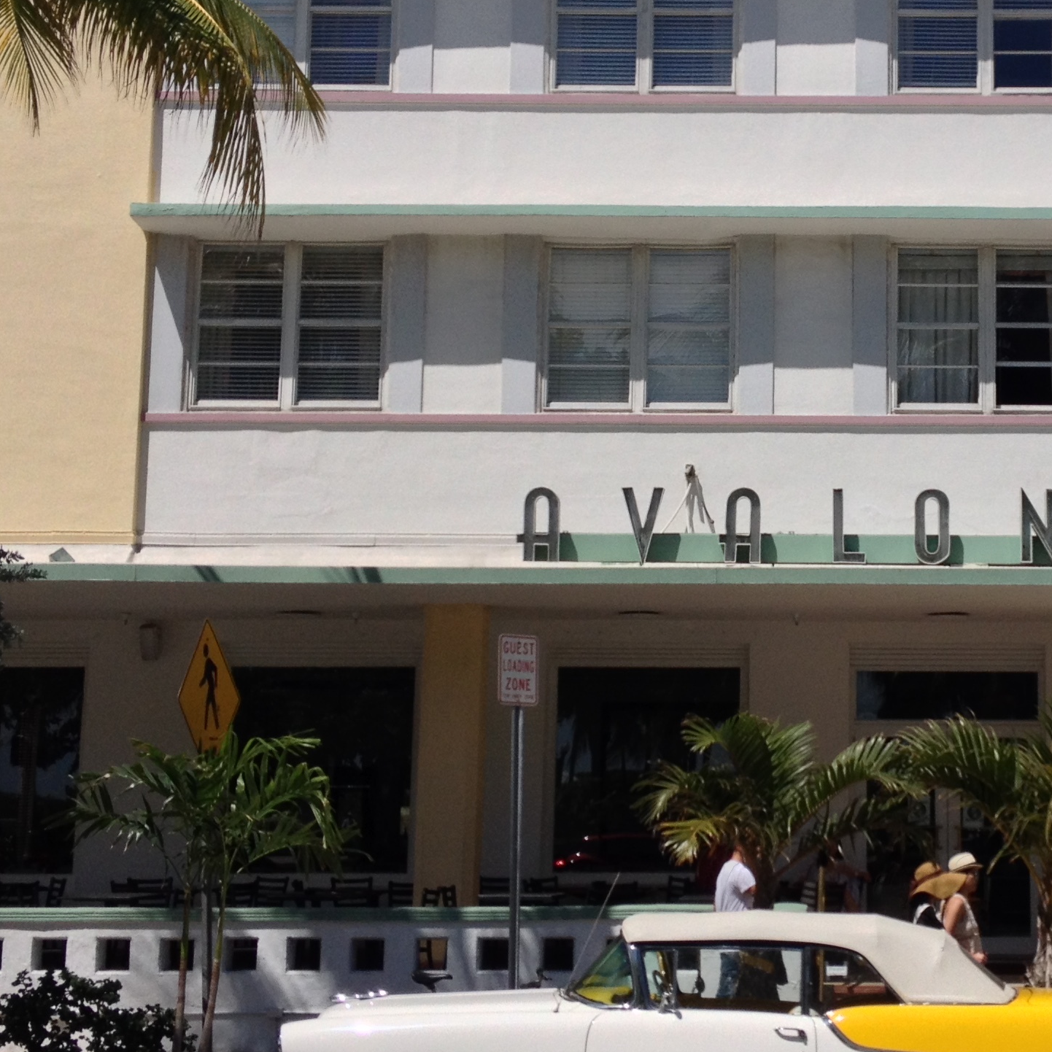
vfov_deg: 24.6
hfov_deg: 24.2
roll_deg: +0.5
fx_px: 2407
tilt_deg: +6.9
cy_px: 457
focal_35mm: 70
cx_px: 851
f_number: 2.4
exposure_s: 1/2907
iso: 50
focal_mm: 4.28
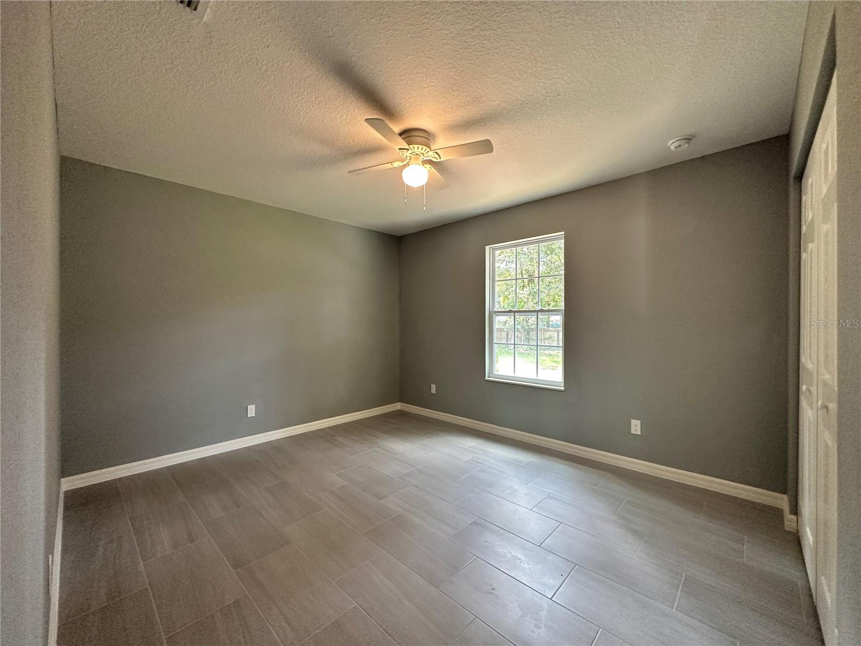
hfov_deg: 102.1
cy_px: 323
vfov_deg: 85.7
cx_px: 430
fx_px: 348
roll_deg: +0.4
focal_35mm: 14
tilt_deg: -0.5
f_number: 2.2
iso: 200
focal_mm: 2.22
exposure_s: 1/60
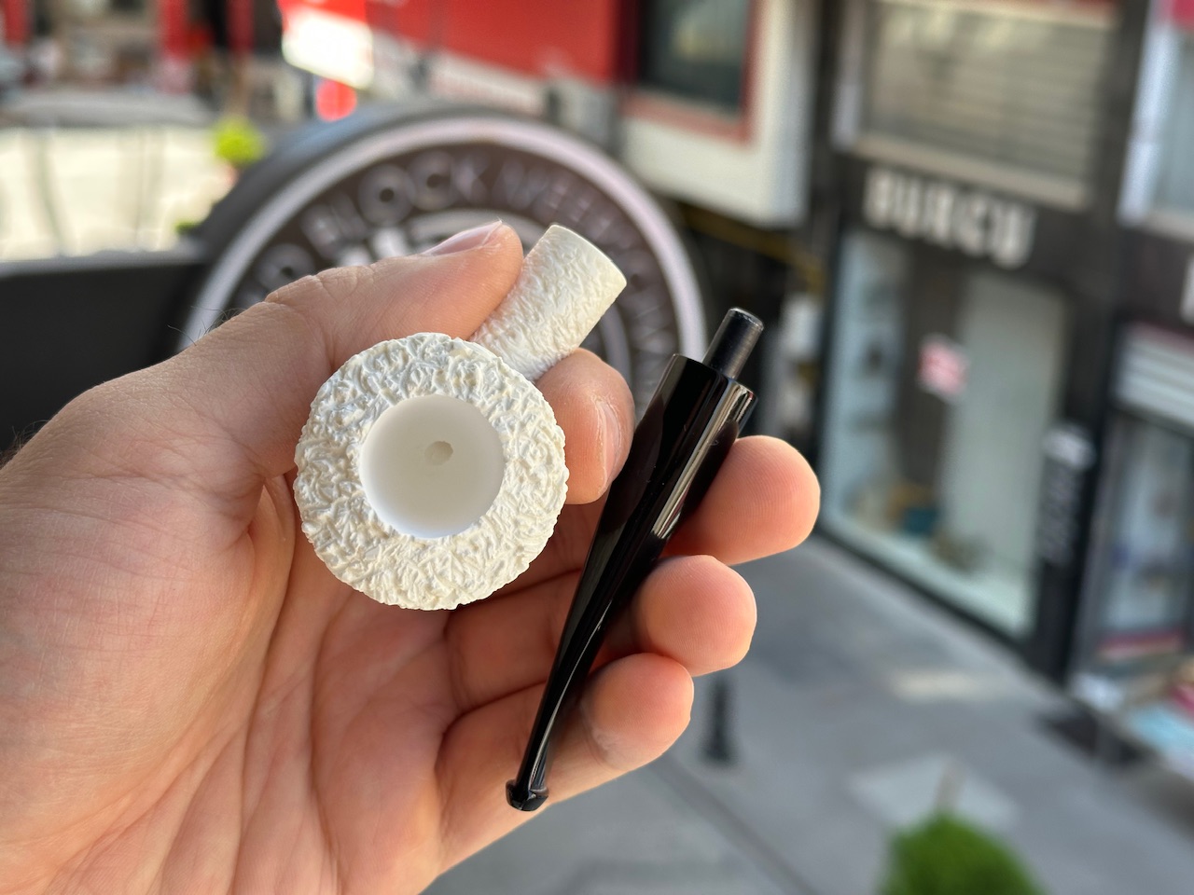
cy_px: 448
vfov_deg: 30.3
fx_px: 1656
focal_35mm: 48
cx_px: 597
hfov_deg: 39.7
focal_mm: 6.86
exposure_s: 1/417
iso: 64
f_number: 1.78
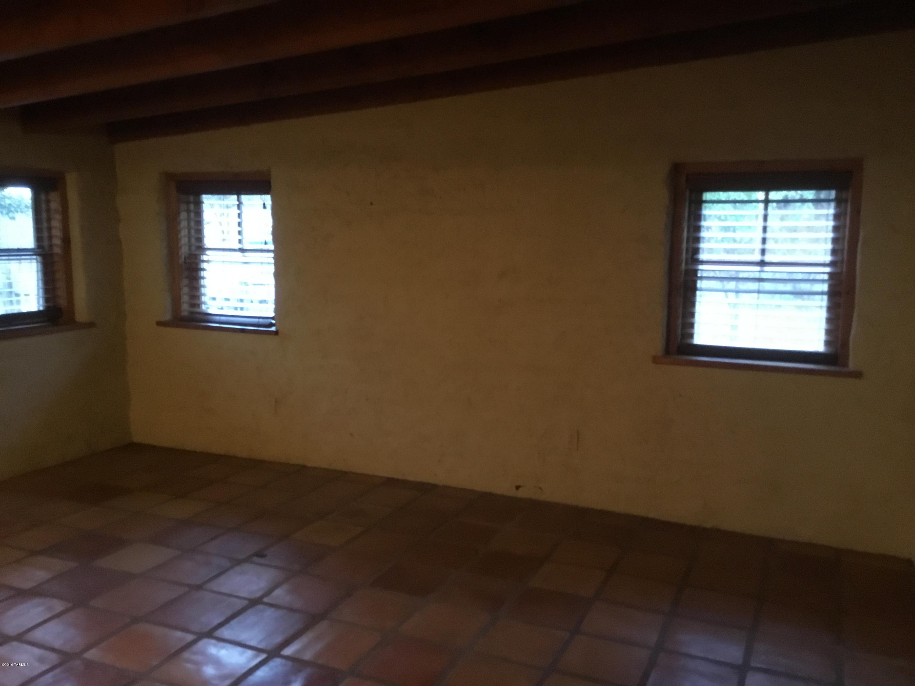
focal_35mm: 31
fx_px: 819
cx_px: 458
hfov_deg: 58.4
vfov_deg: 45.4
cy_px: 343
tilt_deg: -9.4
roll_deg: +0.7
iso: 400
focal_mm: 3.3
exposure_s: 1/15
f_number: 2.4
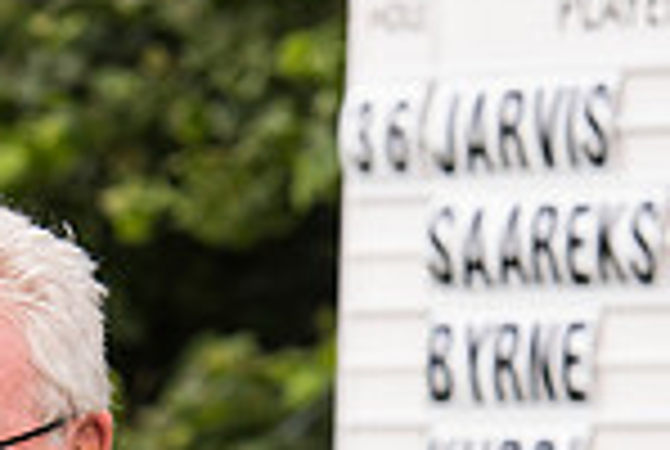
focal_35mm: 485
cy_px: 835
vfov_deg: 2.8
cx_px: -256
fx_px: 9044
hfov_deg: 4.2
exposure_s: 1/200
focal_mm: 125
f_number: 7.1
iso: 200
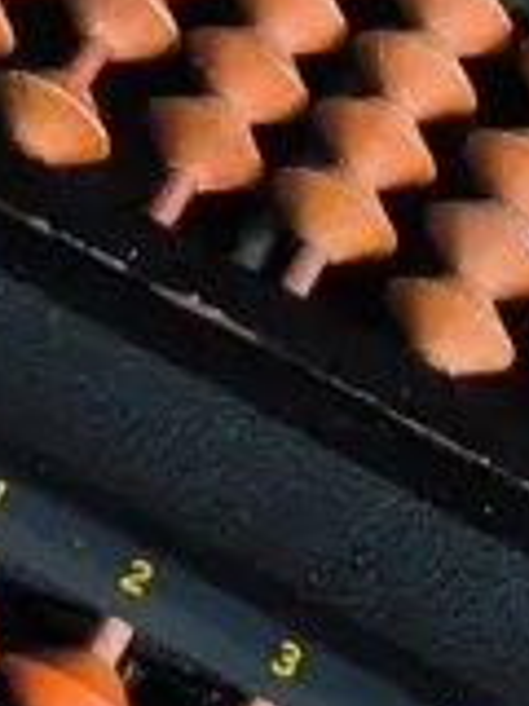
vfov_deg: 10.6
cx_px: 361
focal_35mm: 173
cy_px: -653
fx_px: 3525
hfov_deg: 8.6
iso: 64
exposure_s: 1/100
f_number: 2
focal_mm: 2.87
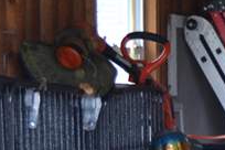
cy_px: 217
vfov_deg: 6.0
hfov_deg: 8.3
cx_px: 548
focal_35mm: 226
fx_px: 1412
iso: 400
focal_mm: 24
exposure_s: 1/50
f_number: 4
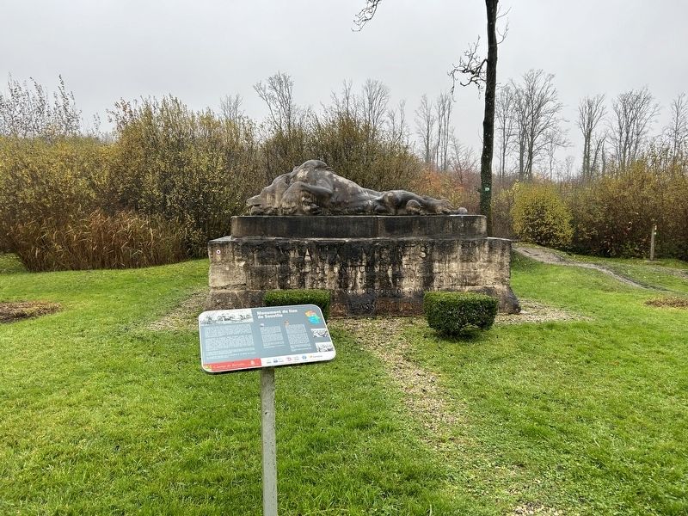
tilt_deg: -4.9
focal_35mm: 26
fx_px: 517
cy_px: 258
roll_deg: -0.3
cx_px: 344
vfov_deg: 53.1
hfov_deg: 67.3
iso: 40
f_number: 1.5
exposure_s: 1/164
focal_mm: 5.7
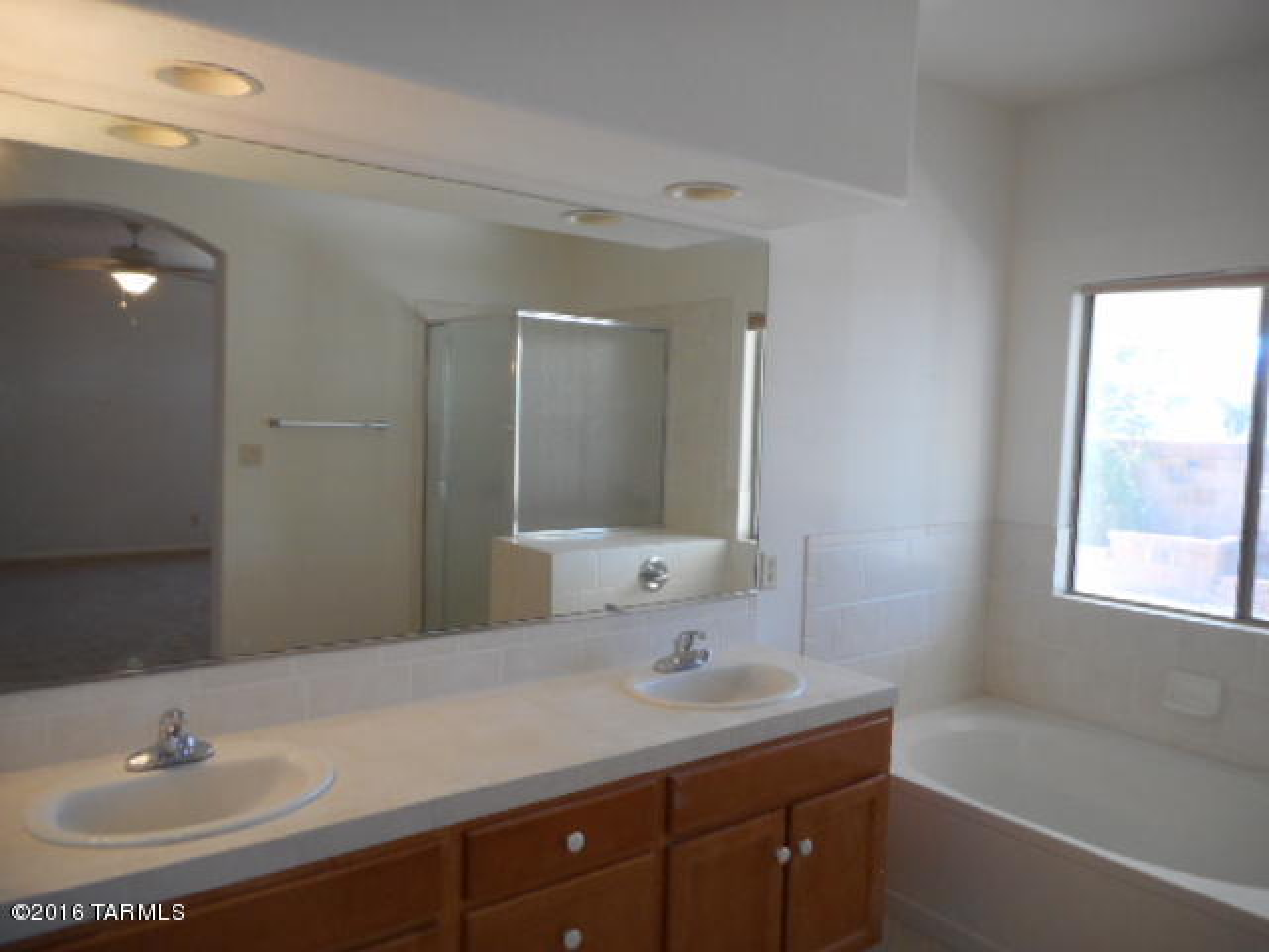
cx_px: 634
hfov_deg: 69.4
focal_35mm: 25
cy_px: 476
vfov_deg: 54.9
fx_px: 916
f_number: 3.7
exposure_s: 1/30
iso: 160
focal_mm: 4.5
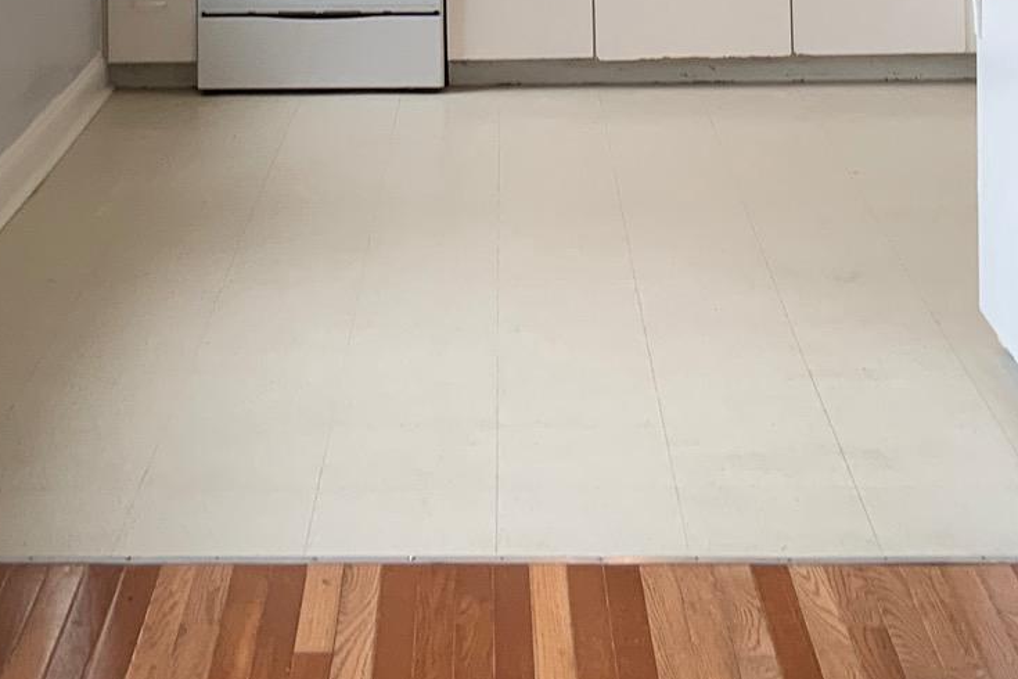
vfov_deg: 15.2
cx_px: 489
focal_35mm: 84
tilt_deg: -1.4
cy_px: -287
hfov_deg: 24.2
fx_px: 2375
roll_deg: +1.1
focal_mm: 3
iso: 40
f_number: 1.8
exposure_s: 1/60
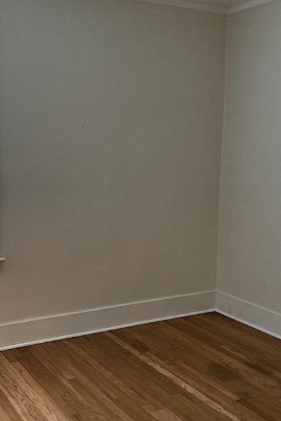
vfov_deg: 43.6
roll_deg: -0.5
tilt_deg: -6.9
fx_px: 527
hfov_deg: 29.8
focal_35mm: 45
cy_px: 228
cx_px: 128
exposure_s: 1/60
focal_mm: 3.99
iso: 250
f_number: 1.8
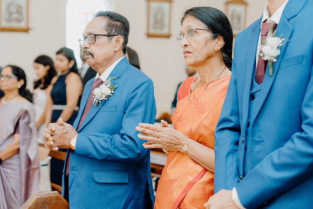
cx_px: 156
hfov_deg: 28.8
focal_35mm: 70
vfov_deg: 19.5
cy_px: 104
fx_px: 609
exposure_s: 1/250
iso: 2500
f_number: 3.5
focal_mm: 70
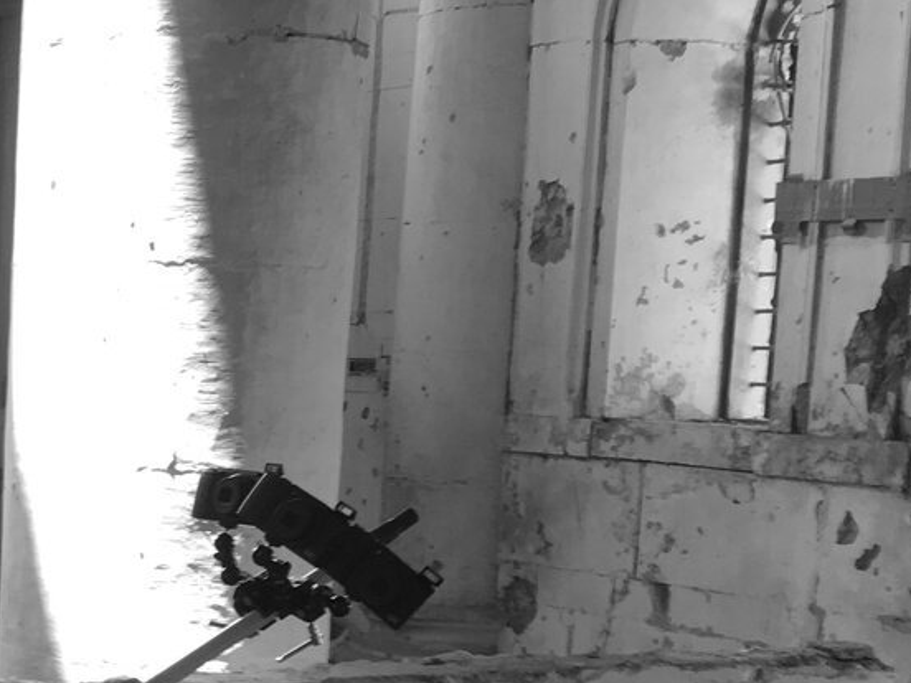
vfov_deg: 17.0
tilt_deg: -11.7
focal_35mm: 84
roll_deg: -1.1
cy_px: 751
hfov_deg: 21.2
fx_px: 2211
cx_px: -266
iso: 32
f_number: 2.2
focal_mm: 4.15
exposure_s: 1/50
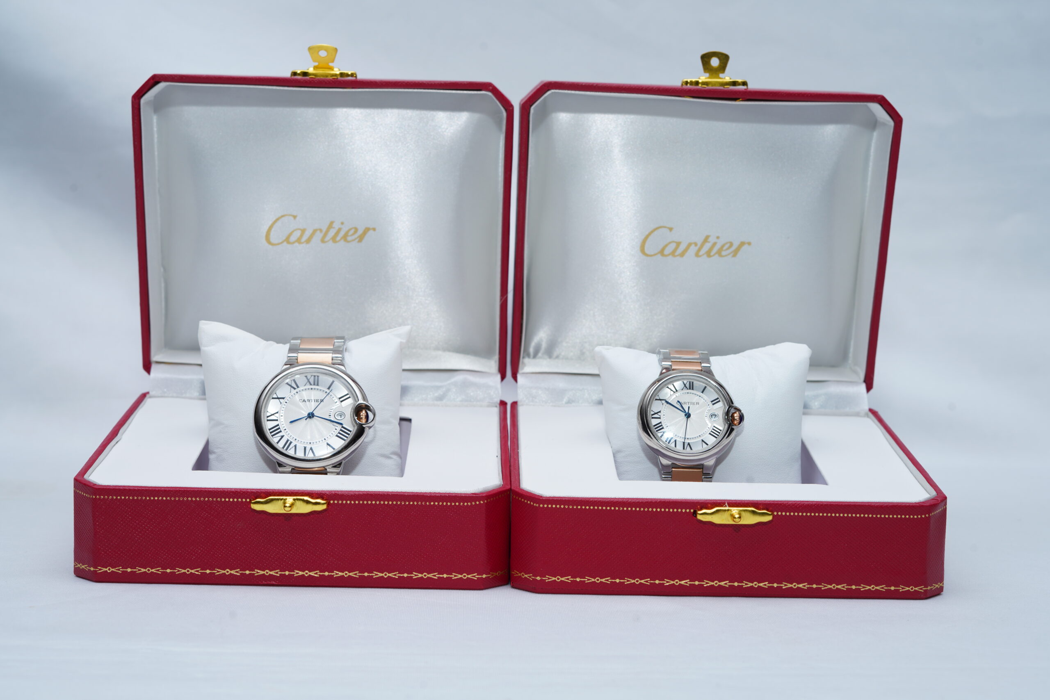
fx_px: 1458
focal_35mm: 50
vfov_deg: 27.0
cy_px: 350
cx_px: 525
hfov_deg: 39.6
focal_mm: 50
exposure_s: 1/160
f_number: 9
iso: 125
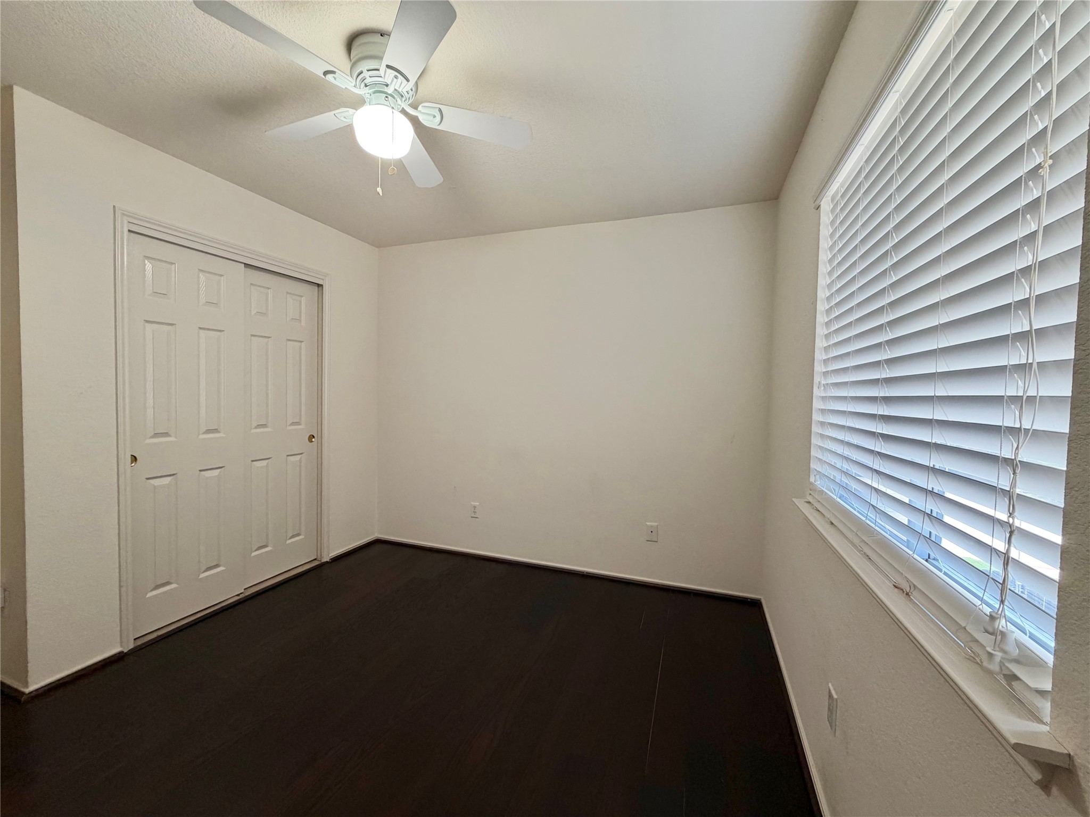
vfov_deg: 85.7
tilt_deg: -1.7
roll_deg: -0.1
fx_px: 441
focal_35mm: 14
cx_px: 545
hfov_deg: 102.1
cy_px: 408
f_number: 2.2
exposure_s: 1/120
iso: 250
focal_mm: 2.22
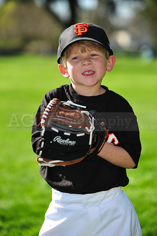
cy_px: 118
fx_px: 884
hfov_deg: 10.1
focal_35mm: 135
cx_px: 78
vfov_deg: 15.2
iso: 200
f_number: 4.5
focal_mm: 135
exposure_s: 1/800
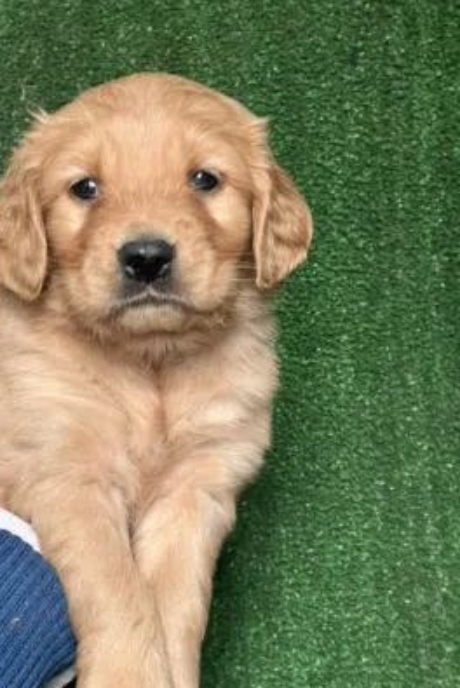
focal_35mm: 81
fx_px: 1550
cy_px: 347
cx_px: 220
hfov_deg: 16.9
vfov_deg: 25.0
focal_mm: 9
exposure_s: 1/34
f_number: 2.8
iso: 640
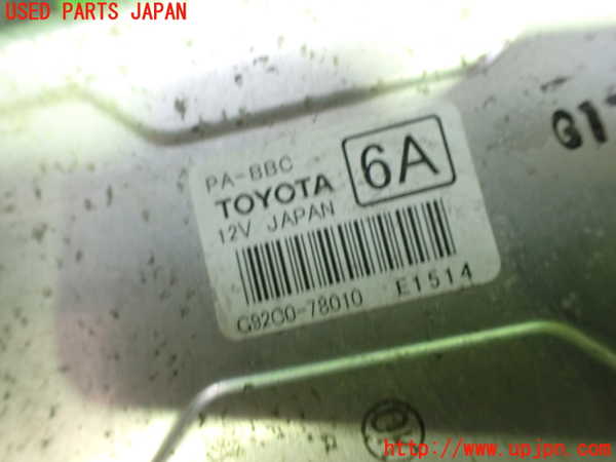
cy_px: 231
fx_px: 534
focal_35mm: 30
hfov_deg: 60.0
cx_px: 308
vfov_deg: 46.8
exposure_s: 1/30
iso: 800
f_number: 2.3
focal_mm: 5.4
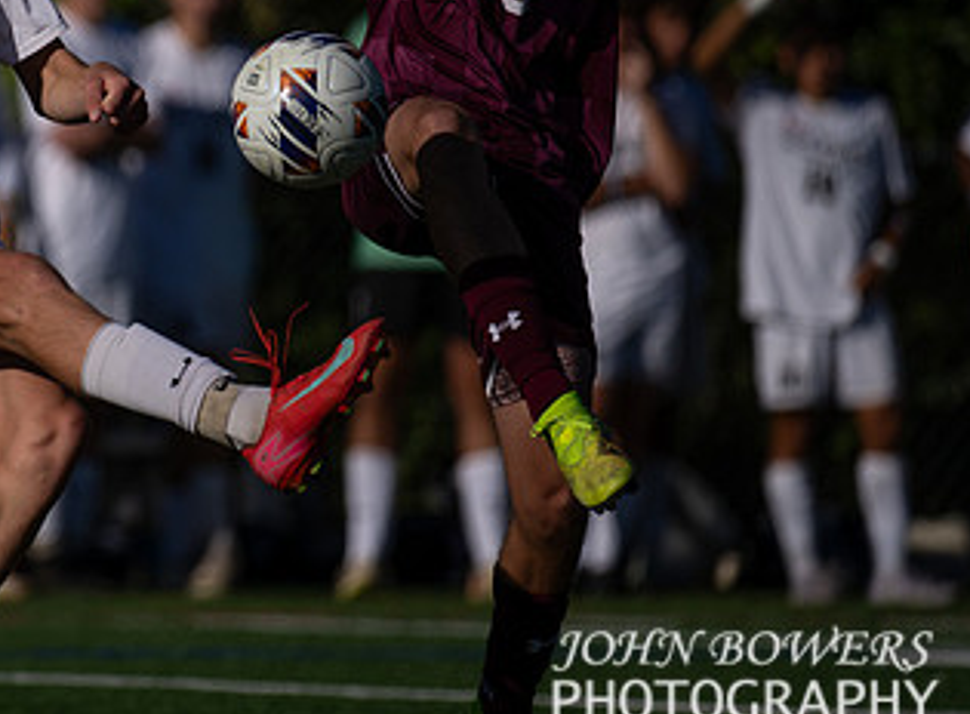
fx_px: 25558
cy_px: 122
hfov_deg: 2.2
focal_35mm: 918
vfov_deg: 1.6
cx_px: -111
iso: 90
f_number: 4.5
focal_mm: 400
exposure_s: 1/2500
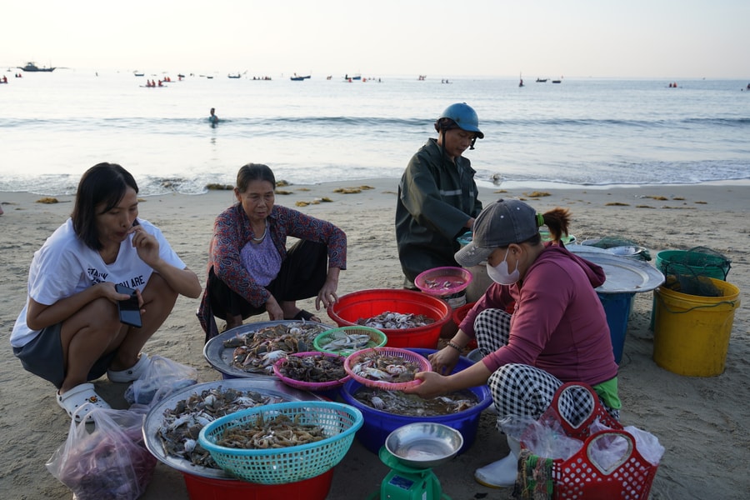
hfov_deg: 57.2
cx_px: 375
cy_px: 250
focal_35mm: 33
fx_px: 687
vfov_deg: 40.0
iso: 100
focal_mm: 33
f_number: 5.6
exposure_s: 1/125
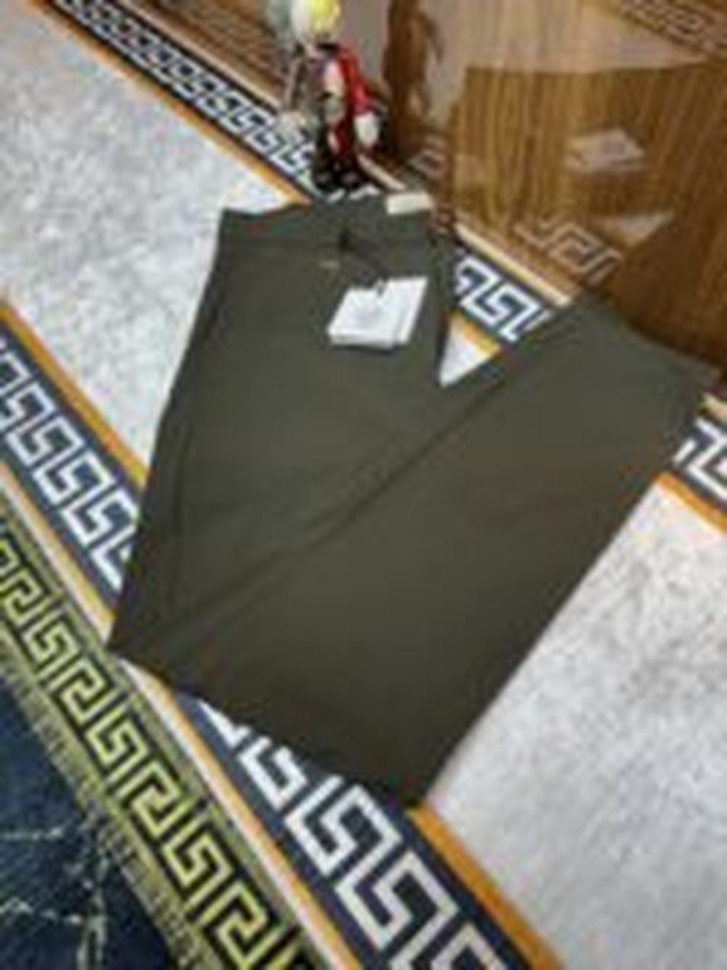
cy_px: 485
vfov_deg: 71.6
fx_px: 672
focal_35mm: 24
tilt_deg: -59.2
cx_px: 364
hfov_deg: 56.8
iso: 64
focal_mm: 6.76
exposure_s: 1/121
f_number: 1.78
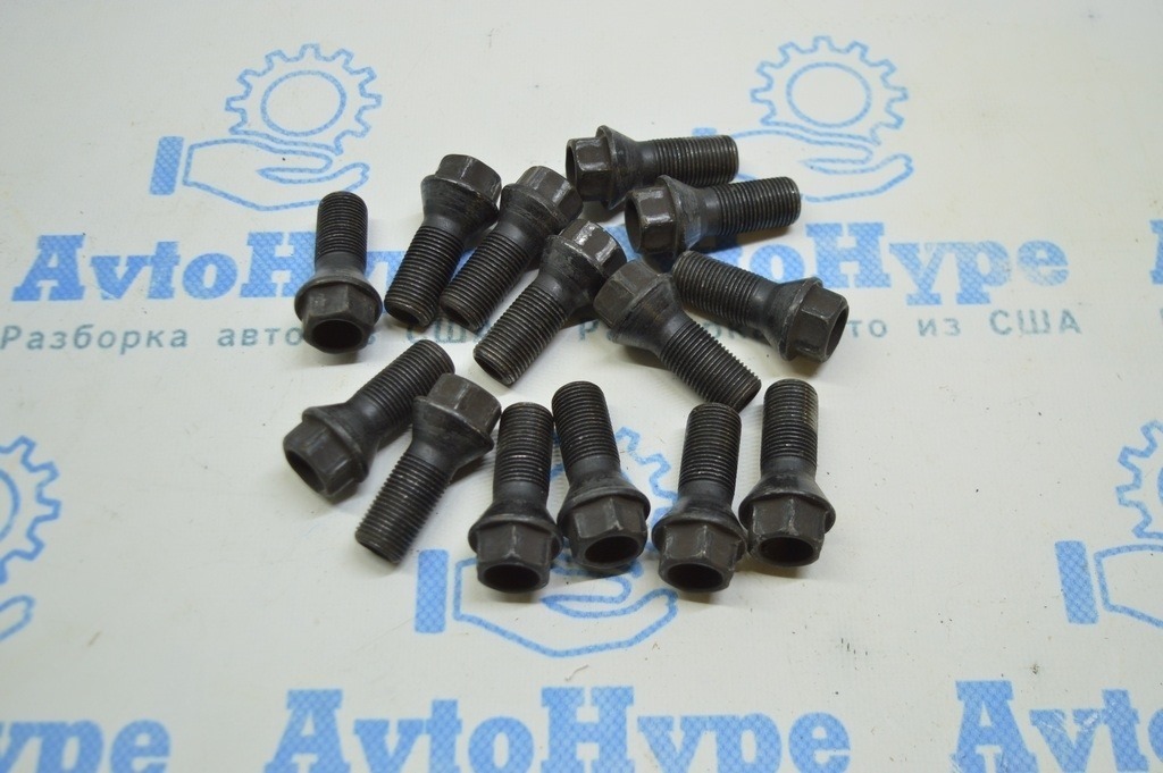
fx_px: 1307
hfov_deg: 48.0
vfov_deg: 33.0
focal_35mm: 40
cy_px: 386
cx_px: 582
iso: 400
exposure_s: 1/40
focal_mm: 27
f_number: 4
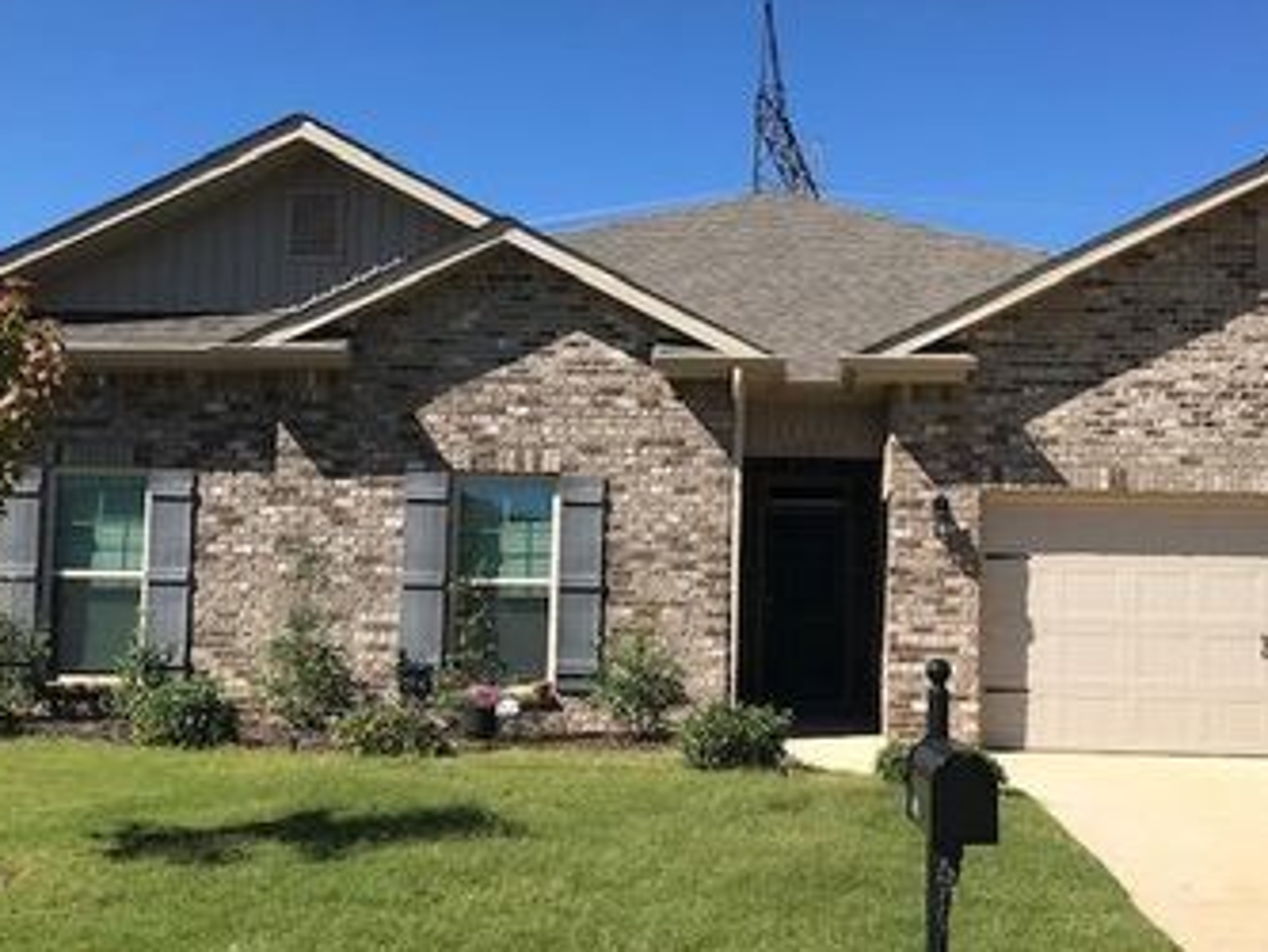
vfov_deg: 34.3
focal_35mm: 42
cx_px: 781
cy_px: 520
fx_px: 1539
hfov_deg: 44.5
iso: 20
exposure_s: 1/2660
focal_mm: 3.99
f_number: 1.8
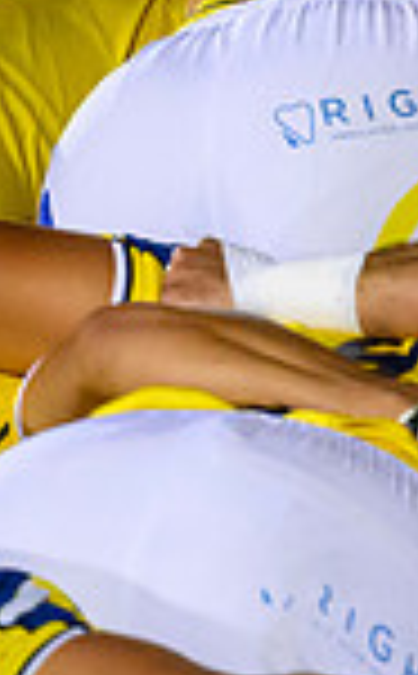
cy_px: 48
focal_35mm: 2129
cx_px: 1338
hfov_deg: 0.6
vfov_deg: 1.0
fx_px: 39031
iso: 6400
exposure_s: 1/800
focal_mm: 400
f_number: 2.8
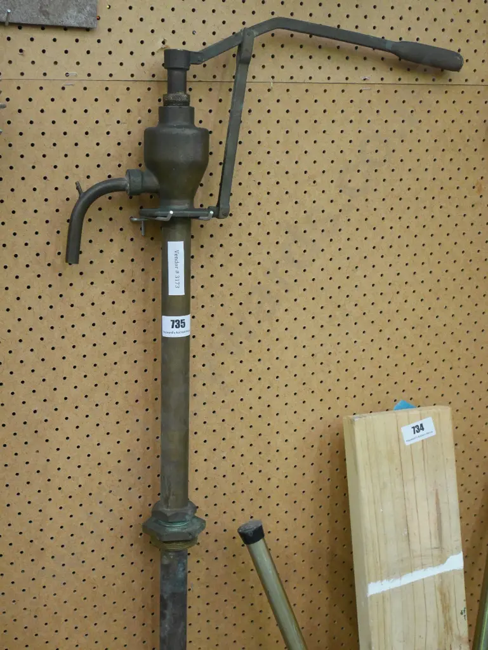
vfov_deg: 38.2
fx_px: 939
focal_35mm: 50
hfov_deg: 29.1
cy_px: 325
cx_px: 244
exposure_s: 1/30
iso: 3200
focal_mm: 25
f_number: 5.2
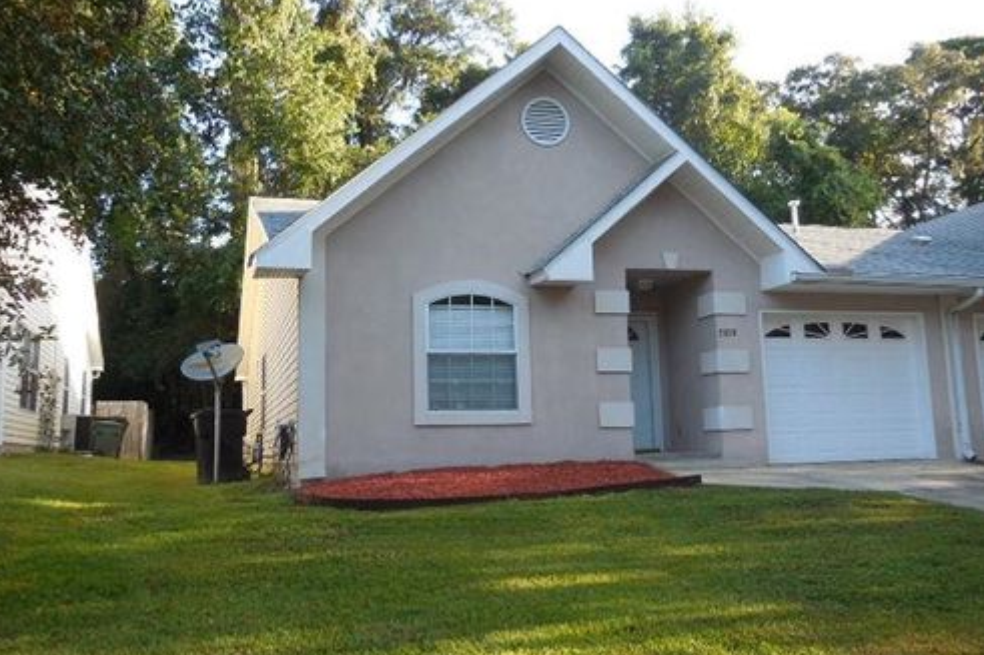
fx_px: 984
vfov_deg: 36.8
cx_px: 487
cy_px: 303
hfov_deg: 53.1
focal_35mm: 36
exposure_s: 1/125
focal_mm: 6.1
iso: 125
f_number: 3.4
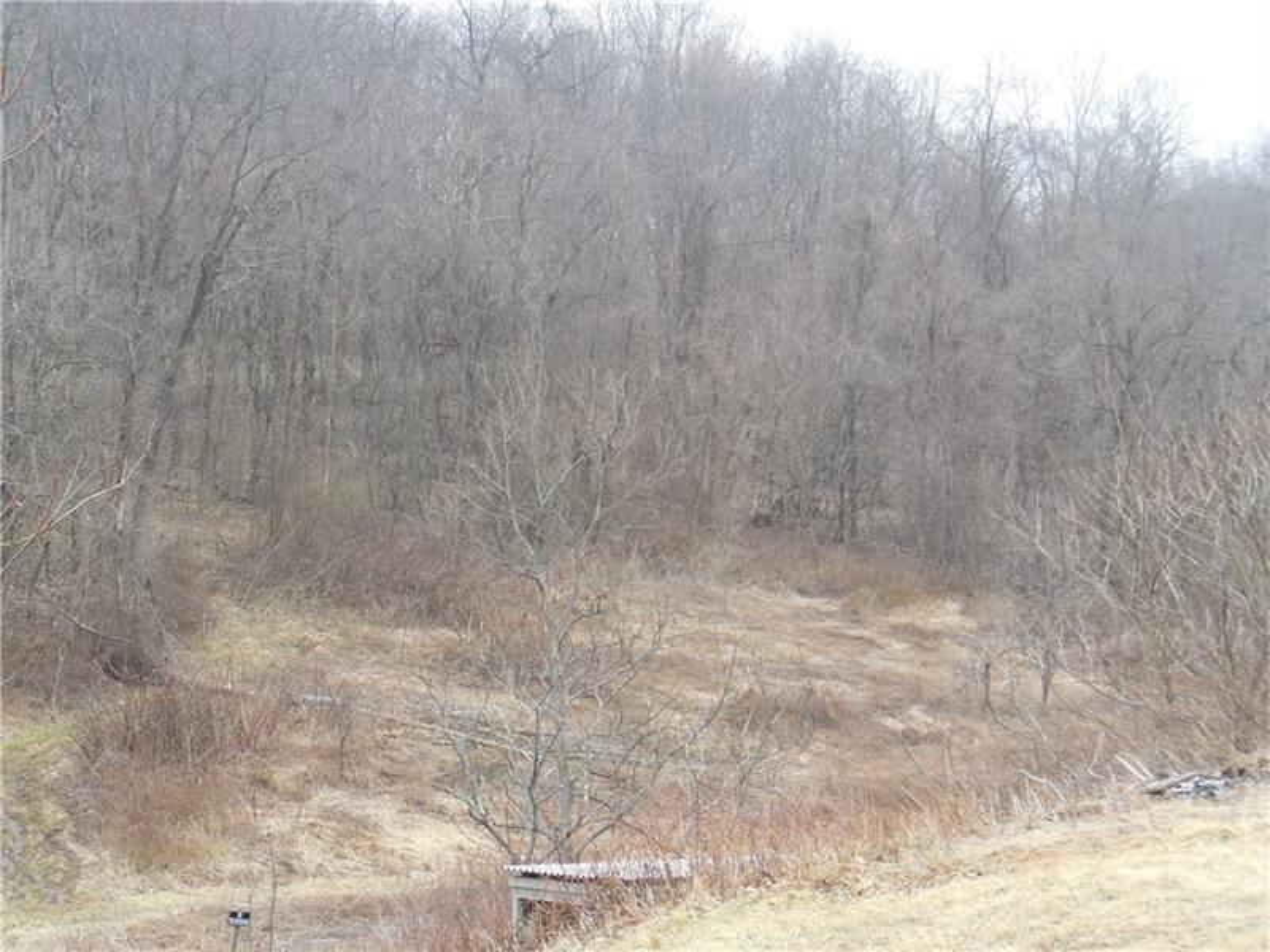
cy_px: 476
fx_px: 3449
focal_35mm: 94
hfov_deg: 20.9
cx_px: 635
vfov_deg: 15.7
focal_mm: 16.8
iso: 125
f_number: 4.7
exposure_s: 1/60
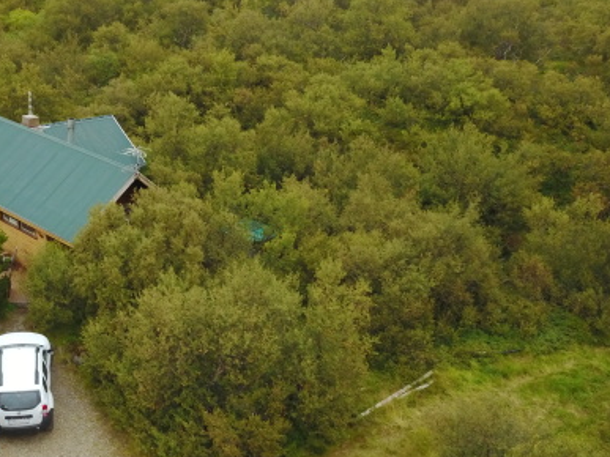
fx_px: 758
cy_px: 211
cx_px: 184
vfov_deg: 33.6
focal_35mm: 43
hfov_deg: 43.0
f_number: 2.2
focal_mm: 4.73
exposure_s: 1/12.5
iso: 322
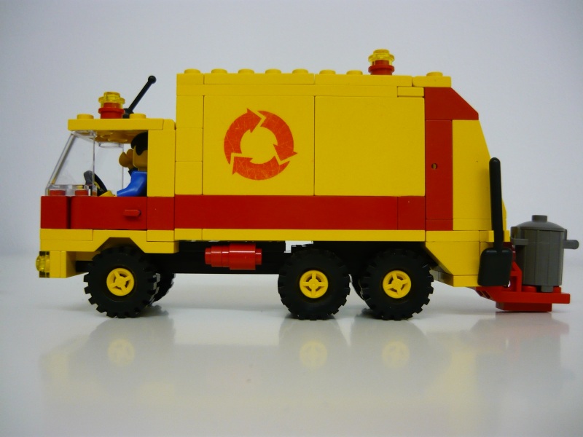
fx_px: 556
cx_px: 292
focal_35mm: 33
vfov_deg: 42.9
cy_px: 218
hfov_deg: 55.4
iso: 200
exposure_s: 1/30
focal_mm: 5.5
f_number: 2.8
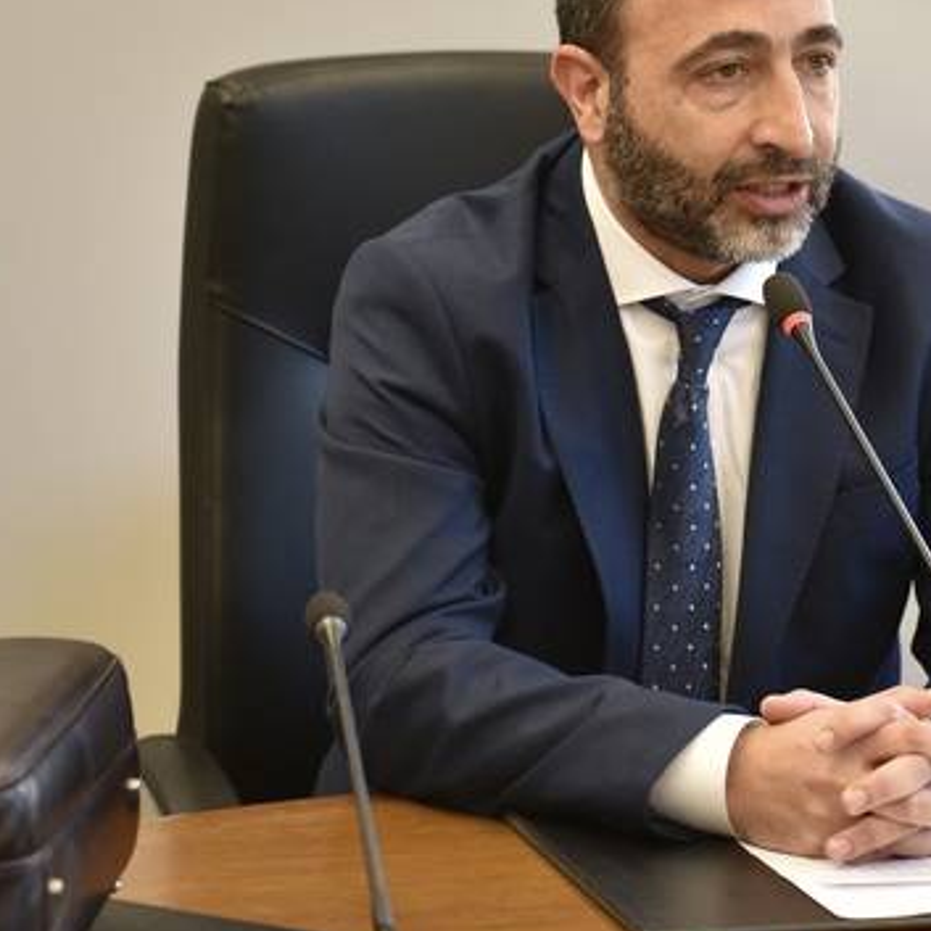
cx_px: 812
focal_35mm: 108
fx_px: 3286
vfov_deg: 16.1
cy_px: 384
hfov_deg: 16.0
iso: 640
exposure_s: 1/160
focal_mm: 70
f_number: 3.2
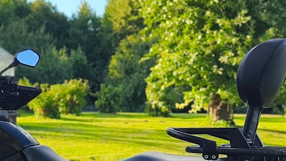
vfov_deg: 11.6
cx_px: 39
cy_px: 197
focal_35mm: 102
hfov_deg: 20.6
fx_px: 774
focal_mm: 6.18
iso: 50
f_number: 1.65
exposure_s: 1/340
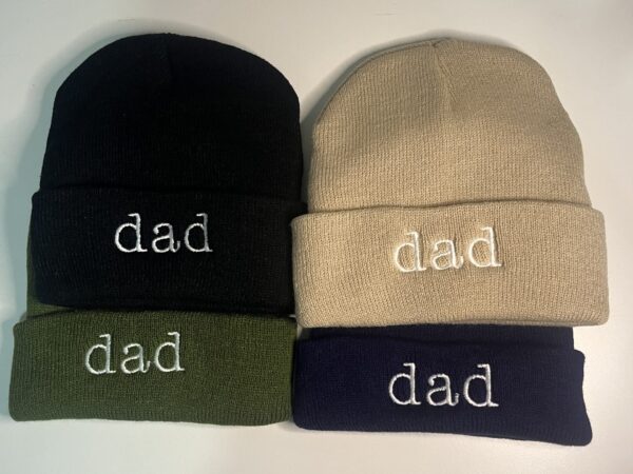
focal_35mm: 26
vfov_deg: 53.1
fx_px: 475
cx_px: 316
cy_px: 237
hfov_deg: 67.3
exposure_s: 1/60
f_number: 1.6
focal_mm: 5.1
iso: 200
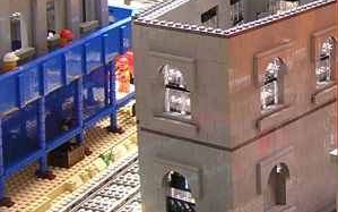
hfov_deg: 20.0
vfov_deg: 12.7
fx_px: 940
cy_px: 16
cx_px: 307
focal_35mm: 102
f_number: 2.6
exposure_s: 1/3.2
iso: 351
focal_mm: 4.7
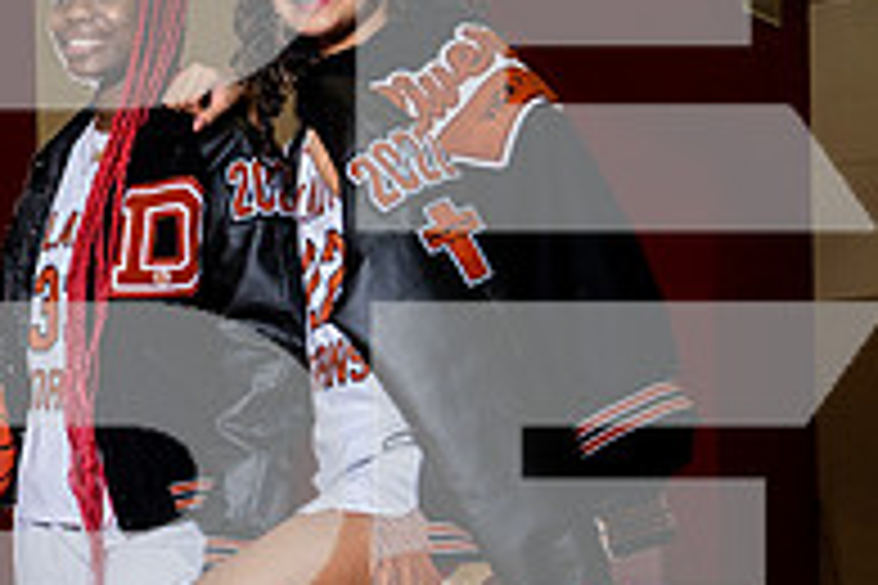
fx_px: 2463
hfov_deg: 18.8
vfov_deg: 13.4
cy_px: 542
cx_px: -257
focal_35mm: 101
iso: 800
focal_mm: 34
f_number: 8
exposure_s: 1/250
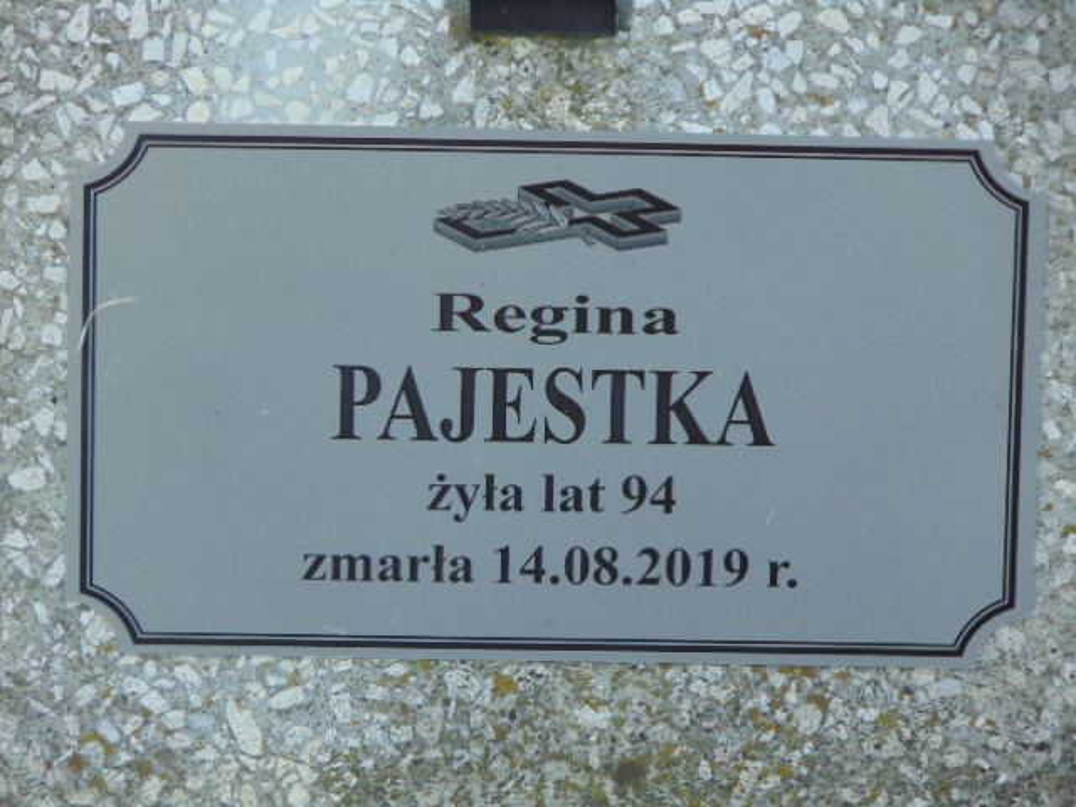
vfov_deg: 3.9
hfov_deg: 5.2
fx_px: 11781
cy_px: 404
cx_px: 538
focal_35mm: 379
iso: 100
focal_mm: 68
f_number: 4.2
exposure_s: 1/125
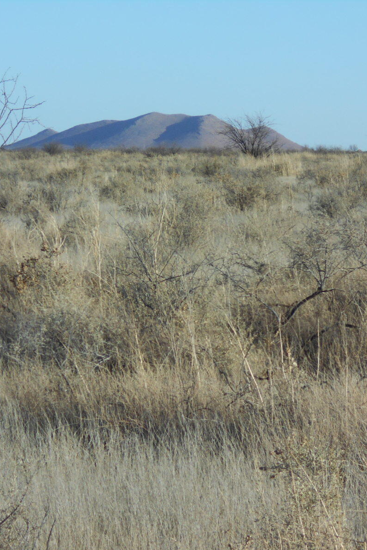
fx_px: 2767
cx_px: 163
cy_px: 276
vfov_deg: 11.4
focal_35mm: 181
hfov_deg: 7.6
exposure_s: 1/320
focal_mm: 23
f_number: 6.5
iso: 80
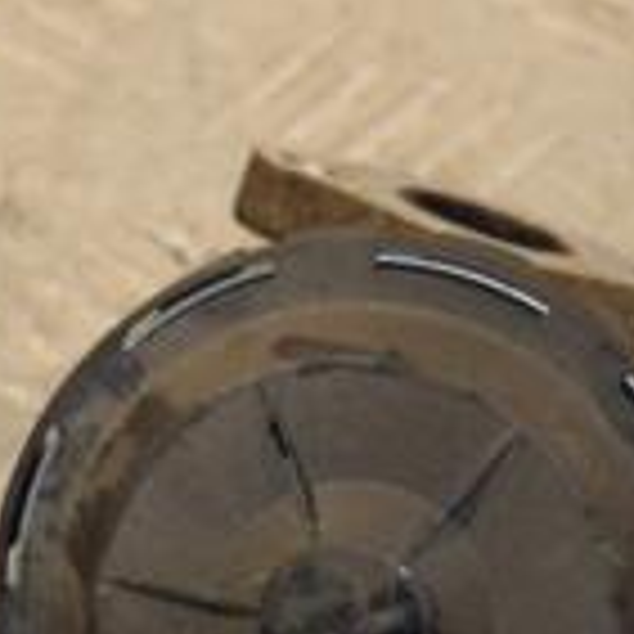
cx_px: 207
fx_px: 8972
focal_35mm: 433
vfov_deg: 4.0
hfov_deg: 4.0
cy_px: 387
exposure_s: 1/200
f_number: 5.3
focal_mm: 80
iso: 800
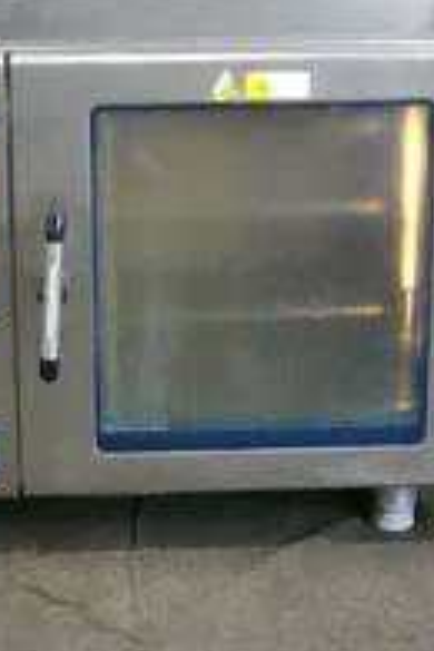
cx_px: 135
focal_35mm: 78
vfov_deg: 25.2
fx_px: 1410
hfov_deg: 17.4
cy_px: 63
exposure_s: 1/40
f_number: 7.1
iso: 4000
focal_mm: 14.12
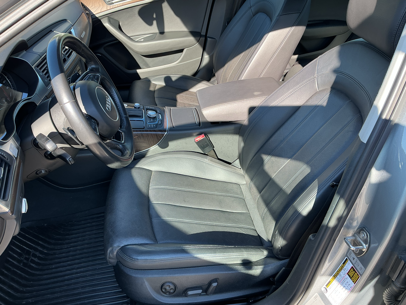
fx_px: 340
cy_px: 152
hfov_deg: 61.7
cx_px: 203
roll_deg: +1.9
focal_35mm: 29
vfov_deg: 48.2
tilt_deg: -33.4
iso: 16
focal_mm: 3
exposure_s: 1/120
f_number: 1.8
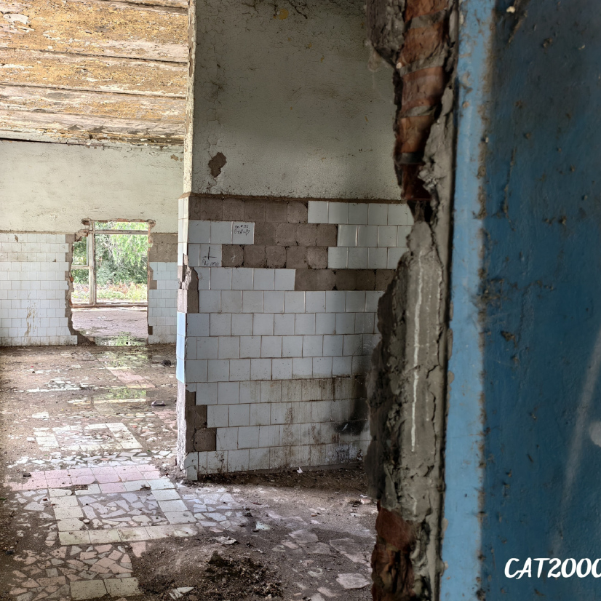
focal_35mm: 32
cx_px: 148
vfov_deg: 51.1
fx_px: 629
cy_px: 291
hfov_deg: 49.0
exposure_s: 1/100
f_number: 1.57
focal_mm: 6.54
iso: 198
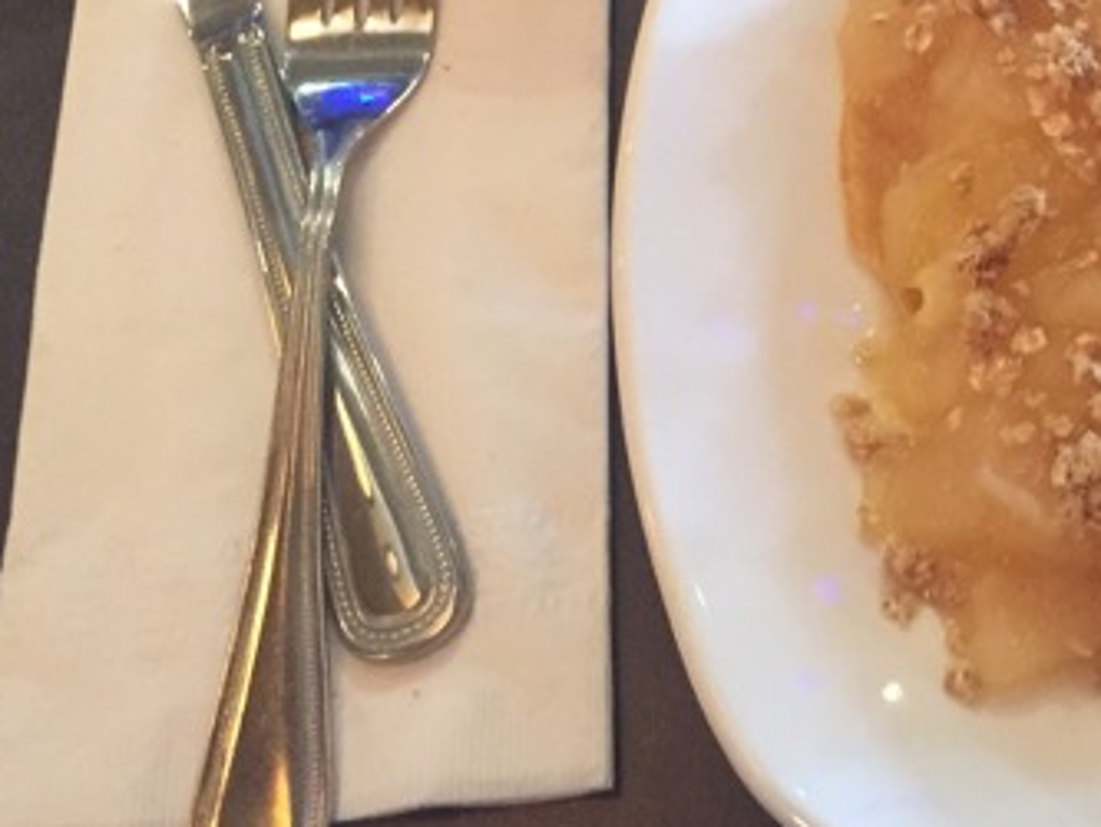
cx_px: 1144
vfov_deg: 19.3
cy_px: -33
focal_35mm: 74
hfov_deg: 24.9
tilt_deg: -60.4
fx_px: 2354
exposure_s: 1/17
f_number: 2.2
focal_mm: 4.15
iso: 250
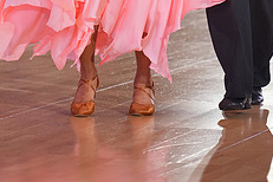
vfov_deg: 3.6
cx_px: 160
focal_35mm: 377
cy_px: -152
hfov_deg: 5.5
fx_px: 2859
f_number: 4
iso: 2000
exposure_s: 1/500
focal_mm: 150
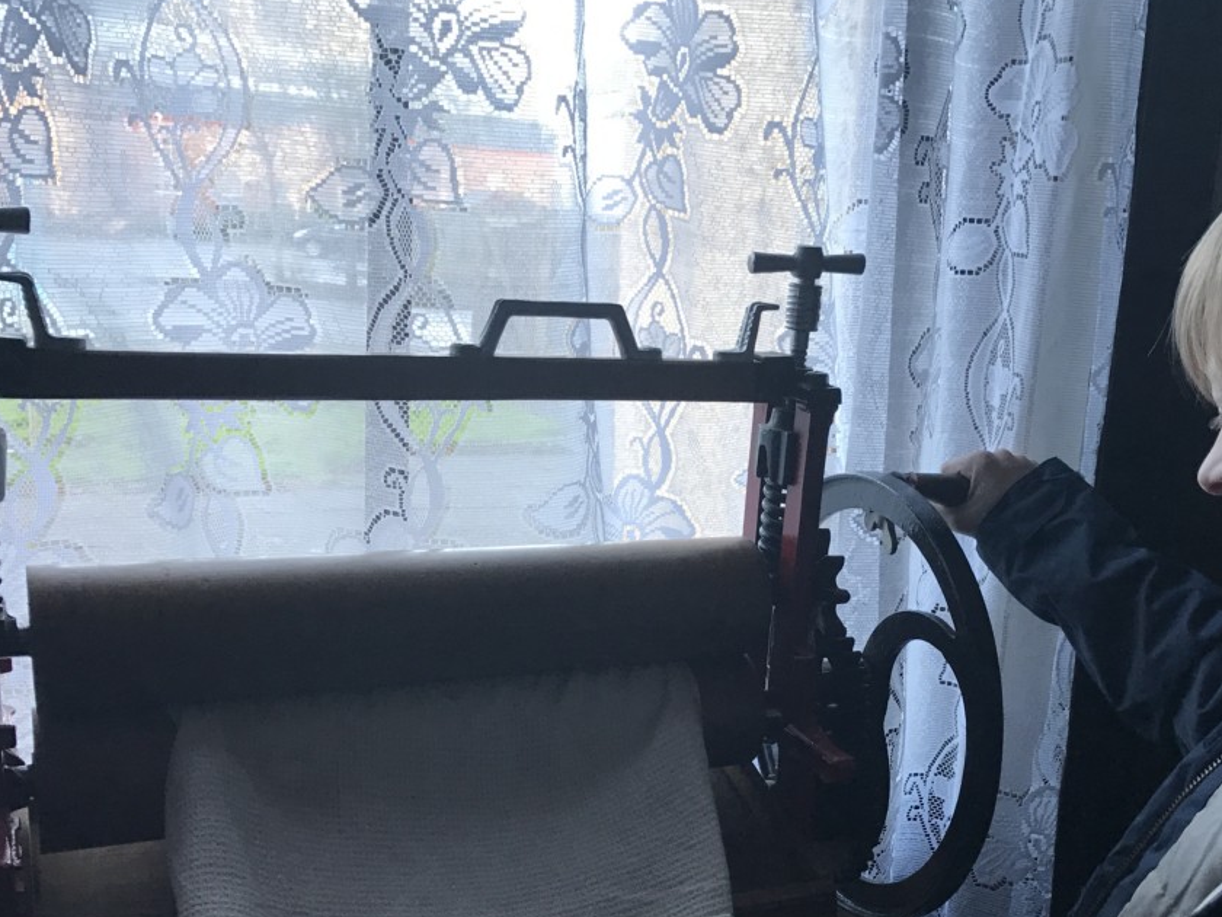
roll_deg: -3.4
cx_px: 748
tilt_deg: -12.8
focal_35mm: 40
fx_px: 1412
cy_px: 613
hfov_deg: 46.5
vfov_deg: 35.6
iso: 25
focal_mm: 3.99
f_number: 1.8
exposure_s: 1/33
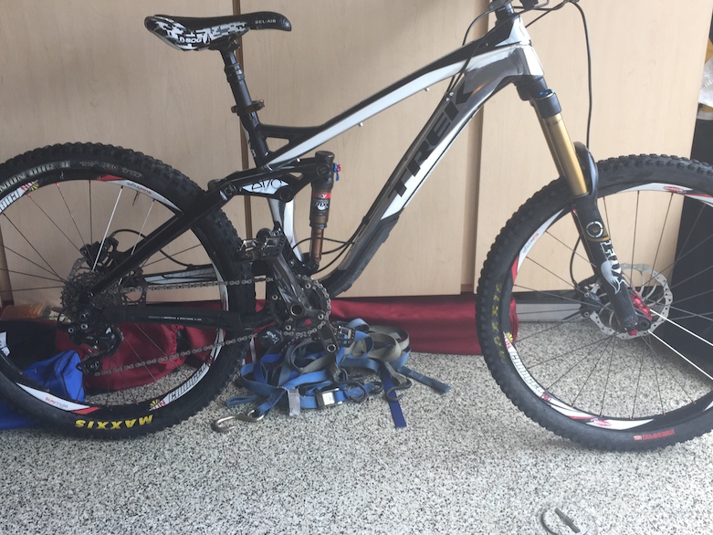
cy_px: 218
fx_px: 783
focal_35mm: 38
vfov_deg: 37.6
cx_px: 370
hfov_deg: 49.0
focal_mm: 4.15
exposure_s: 1/60
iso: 32
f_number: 2.2
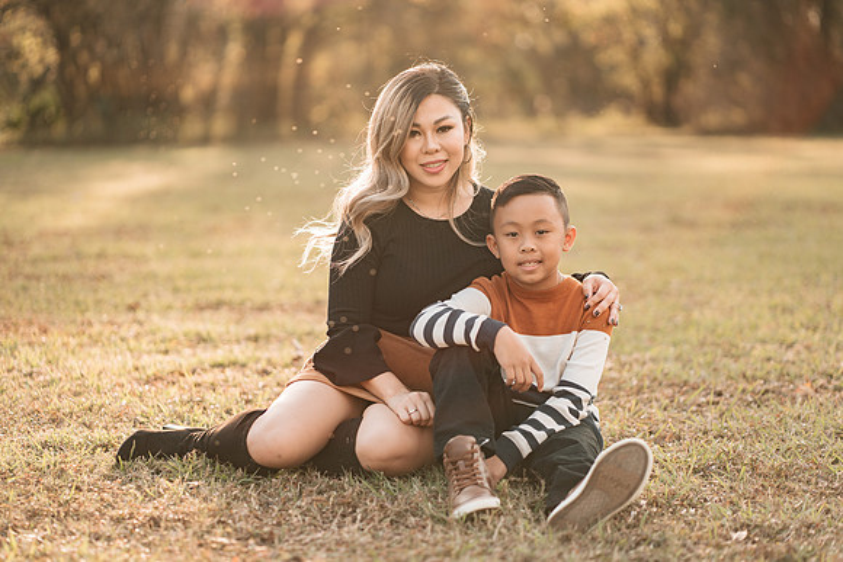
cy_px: 281
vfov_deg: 15.9
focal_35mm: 86
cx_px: 422
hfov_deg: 23.6
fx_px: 2020
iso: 100
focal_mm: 85
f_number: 2
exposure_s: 1/640
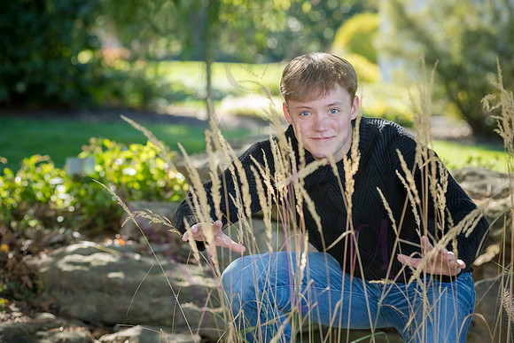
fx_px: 1499
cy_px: 172
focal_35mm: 105
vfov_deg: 13.0
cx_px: 257
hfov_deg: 19.5
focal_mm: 105
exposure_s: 1/640
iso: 800
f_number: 4.5
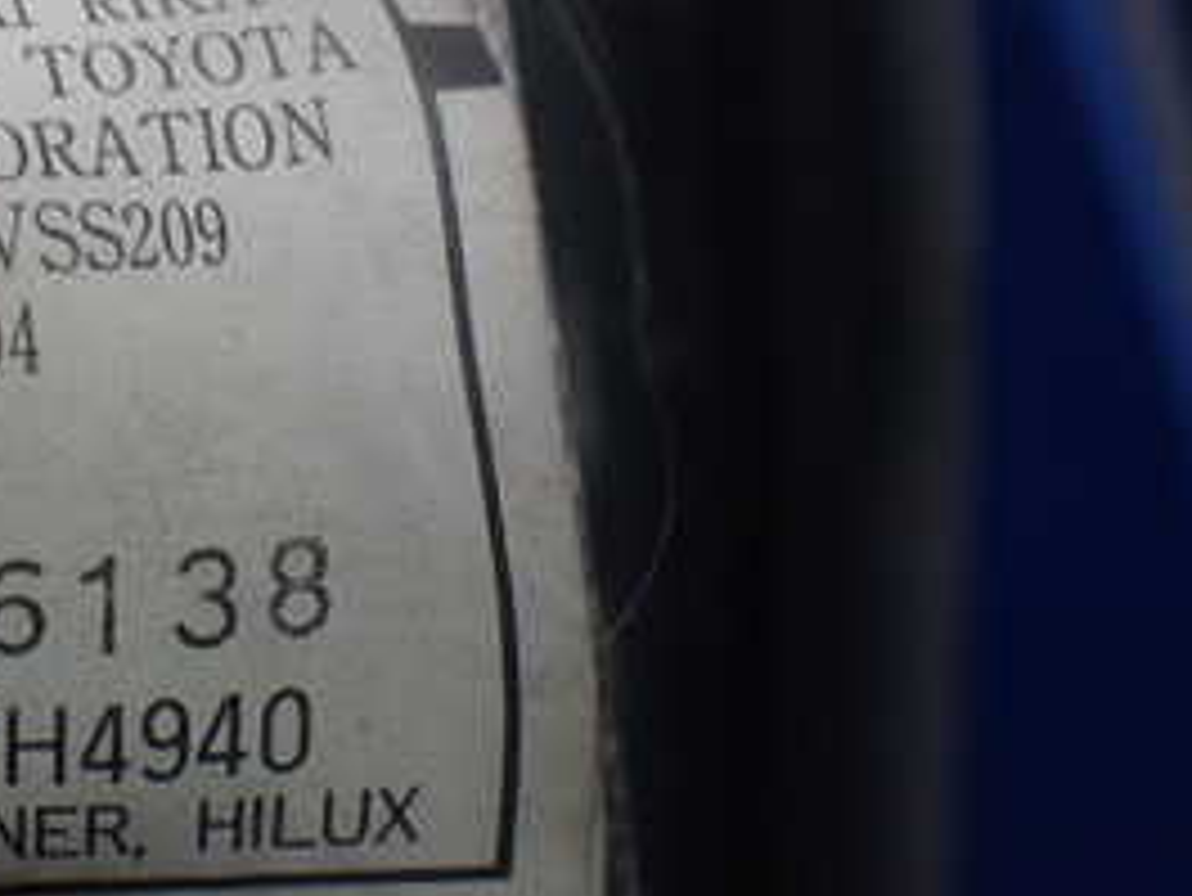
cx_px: -13
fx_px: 2343
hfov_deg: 26.9
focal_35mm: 68
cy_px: 180
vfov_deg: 21.4
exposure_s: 1/125
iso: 160
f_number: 2.3
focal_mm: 5.4
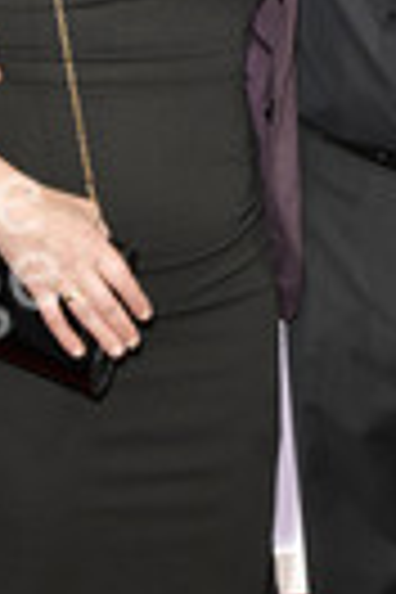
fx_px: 1996
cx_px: 320
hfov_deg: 11.3
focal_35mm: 121
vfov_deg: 16.7
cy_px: 58
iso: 320
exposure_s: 1/160
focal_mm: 40
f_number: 7.1
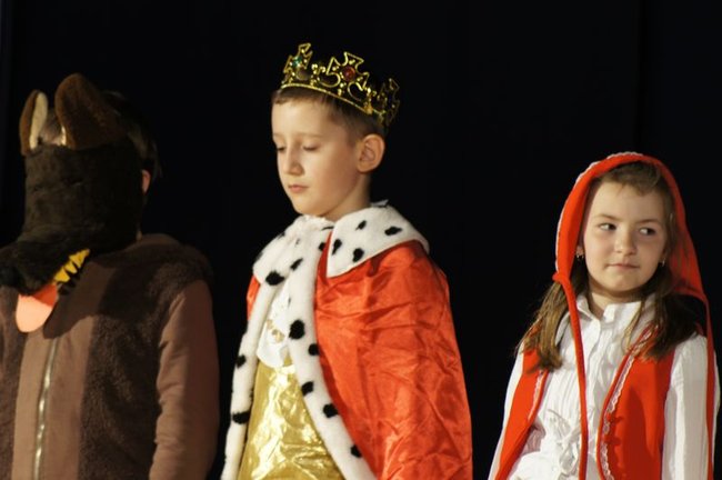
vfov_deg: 4.6
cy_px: 240
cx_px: 361
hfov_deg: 6.9
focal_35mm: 300
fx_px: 6011
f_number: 5.6
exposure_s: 1/10
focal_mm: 200
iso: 800
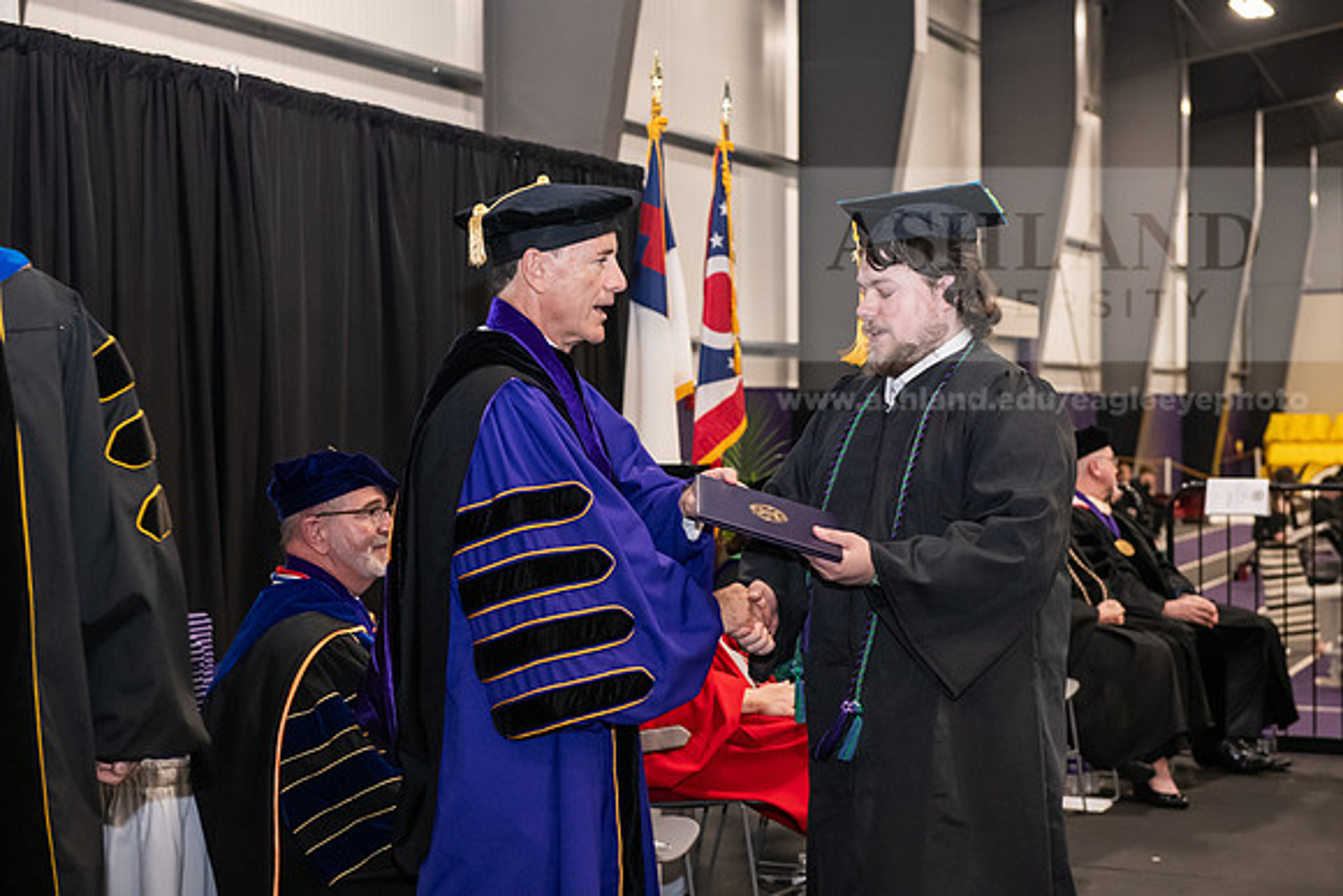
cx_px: 672
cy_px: 448
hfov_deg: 32.4
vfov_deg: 21.9
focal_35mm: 62
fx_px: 2313
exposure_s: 1/125
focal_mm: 62
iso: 2500
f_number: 5
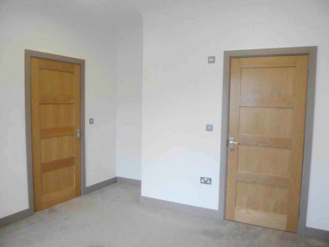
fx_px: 266
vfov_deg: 49.7
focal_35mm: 28
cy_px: 124
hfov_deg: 63.4
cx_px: 164
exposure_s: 1/15
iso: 200
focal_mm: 4.6
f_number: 2.8
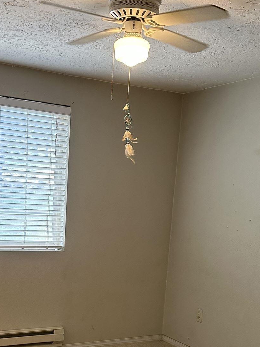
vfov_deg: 36.1
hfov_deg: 28.3
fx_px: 511
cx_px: 75
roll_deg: -3.1
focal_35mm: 51
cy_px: 283
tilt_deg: -8.2
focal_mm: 6.86
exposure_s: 1/120
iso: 200
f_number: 1.78
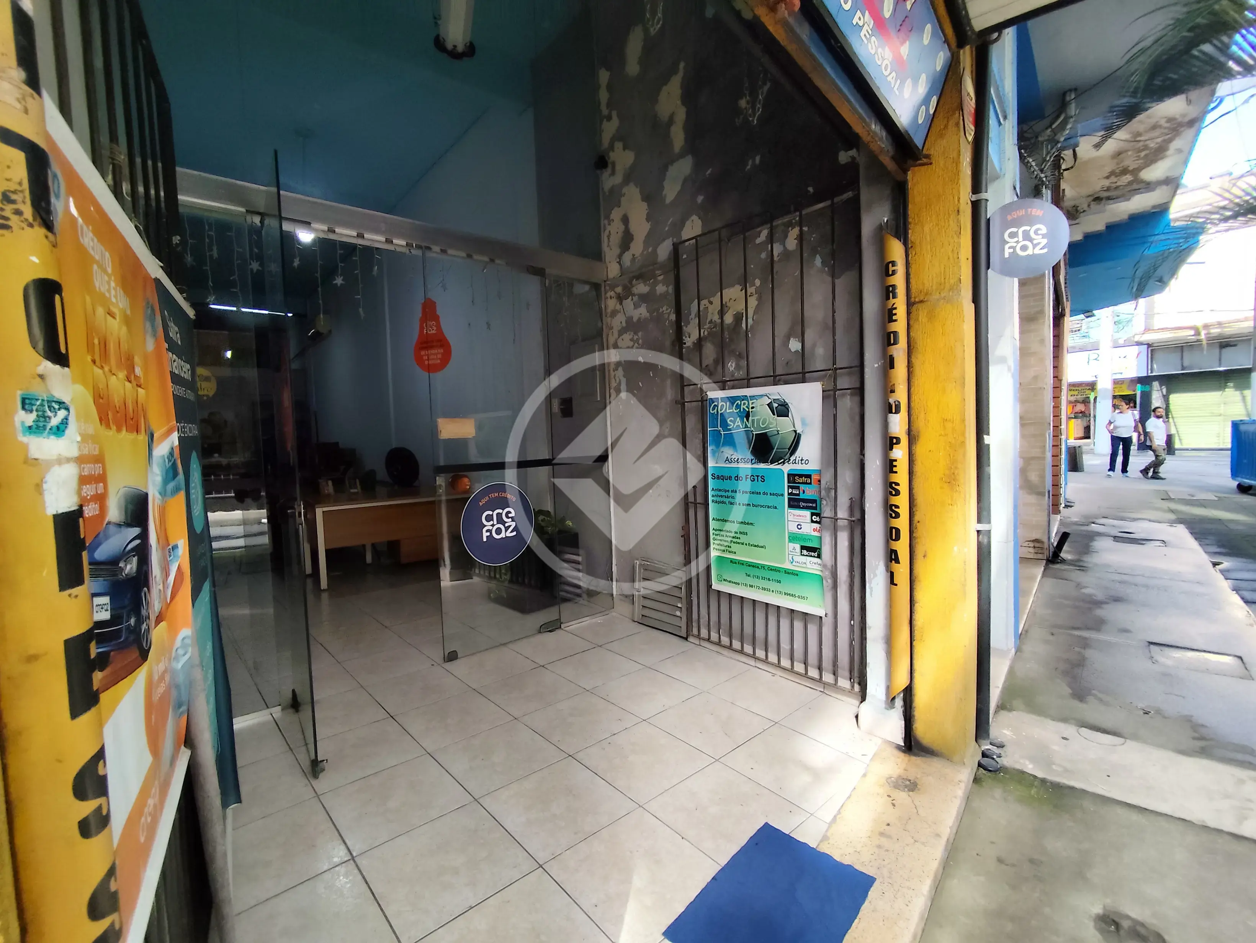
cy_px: 472
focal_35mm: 16
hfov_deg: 94.5
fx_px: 581
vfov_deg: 78.2
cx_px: 628
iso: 50
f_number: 2.2
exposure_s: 1/284
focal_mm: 1.65
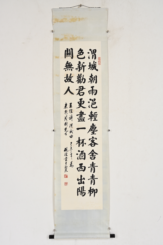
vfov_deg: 58.7
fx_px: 217
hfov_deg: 41.1
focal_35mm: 32
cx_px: 82
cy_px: 122
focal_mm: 32
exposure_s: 1/80
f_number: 16
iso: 100
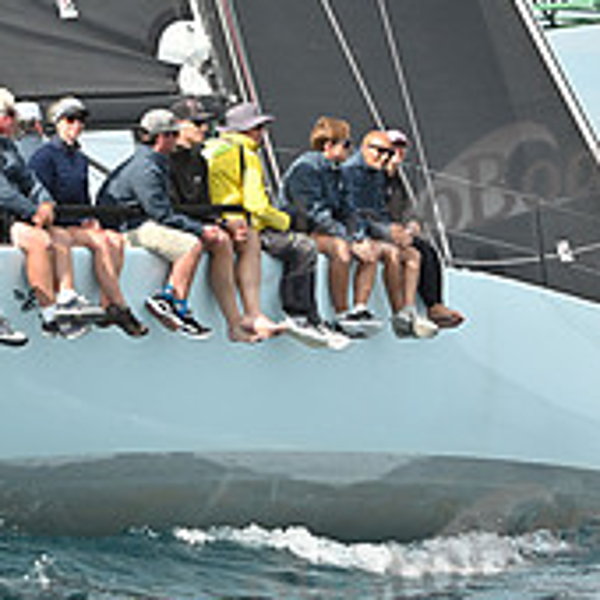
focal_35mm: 203
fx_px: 3981
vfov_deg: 8.6
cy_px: 62
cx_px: 60
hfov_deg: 8.6
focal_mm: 70
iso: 320
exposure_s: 1/1000
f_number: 7.1
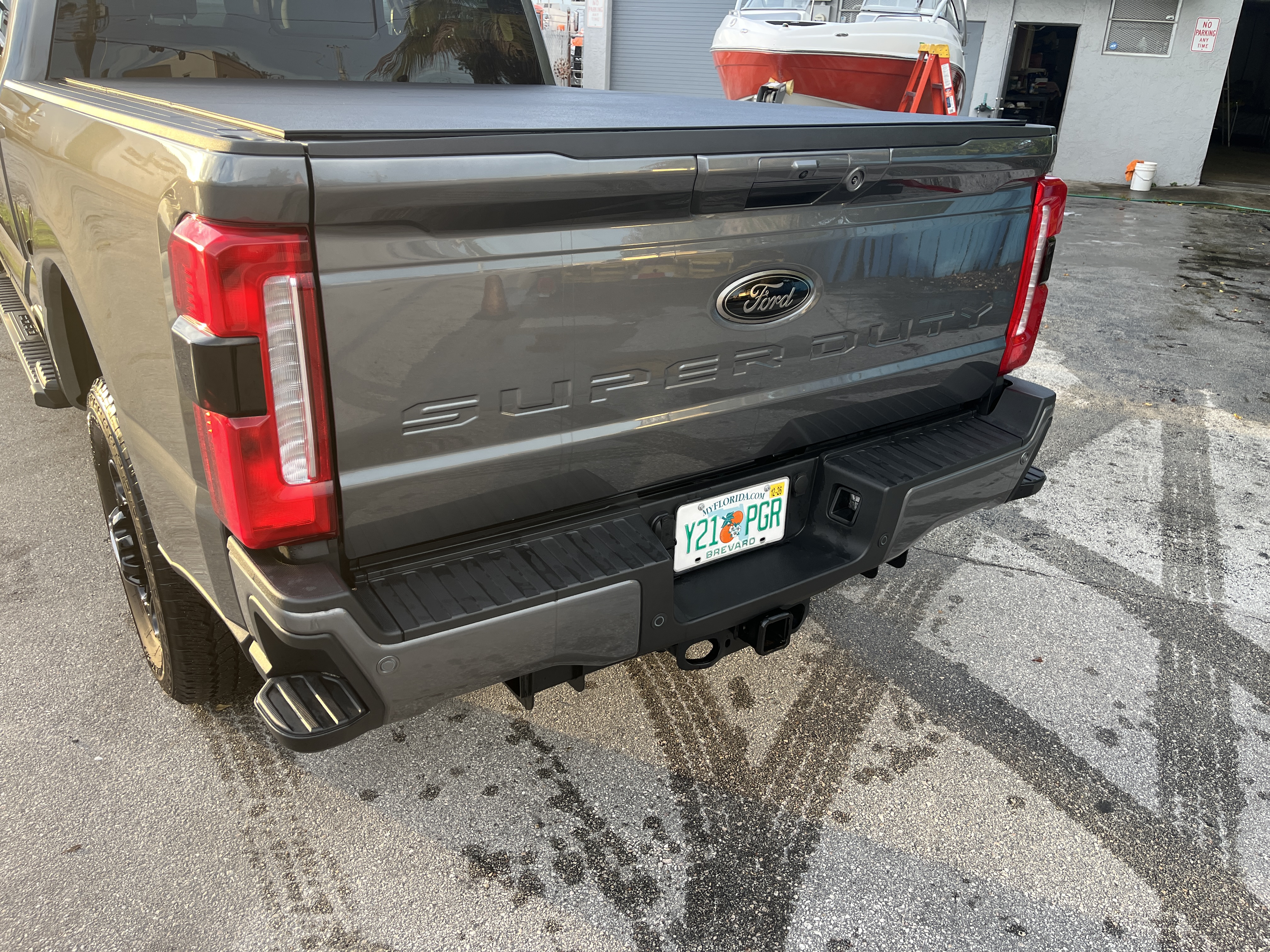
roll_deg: -3.0
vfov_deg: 53.1
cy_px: 476
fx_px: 954
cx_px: 635
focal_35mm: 26
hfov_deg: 67.3
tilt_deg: -24.6
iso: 40
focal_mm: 5.1
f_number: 1.6
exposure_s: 1/159
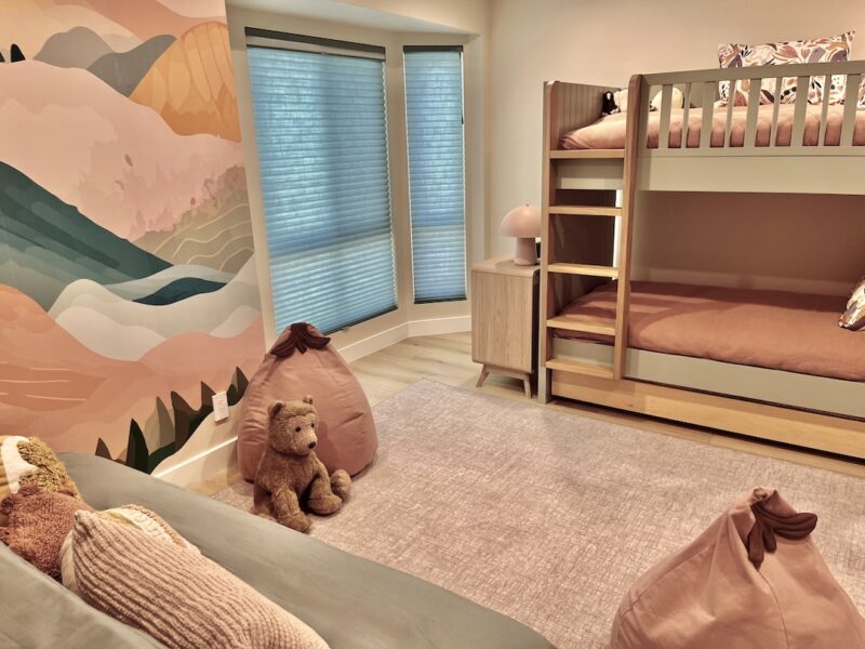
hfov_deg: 67.3
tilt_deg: -16.5
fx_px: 650
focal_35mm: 26
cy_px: 324
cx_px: 432
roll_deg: +2.1
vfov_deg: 53.1
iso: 64
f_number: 1.6
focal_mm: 5.1
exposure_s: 1/60
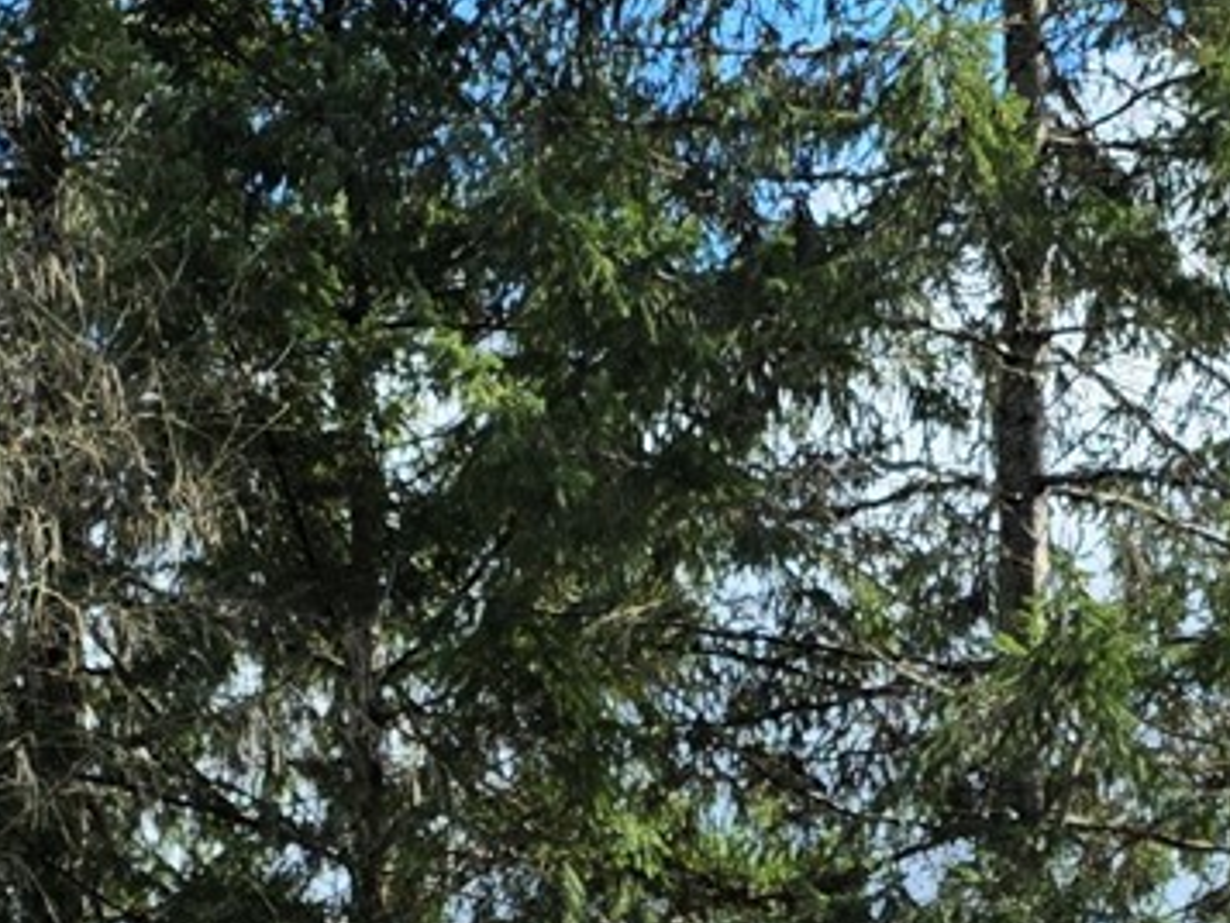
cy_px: 1360
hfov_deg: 19.0
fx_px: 3661
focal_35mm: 103
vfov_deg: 13.6
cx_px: 765
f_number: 1.7
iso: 80
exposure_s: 1/4057
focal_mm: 6.3
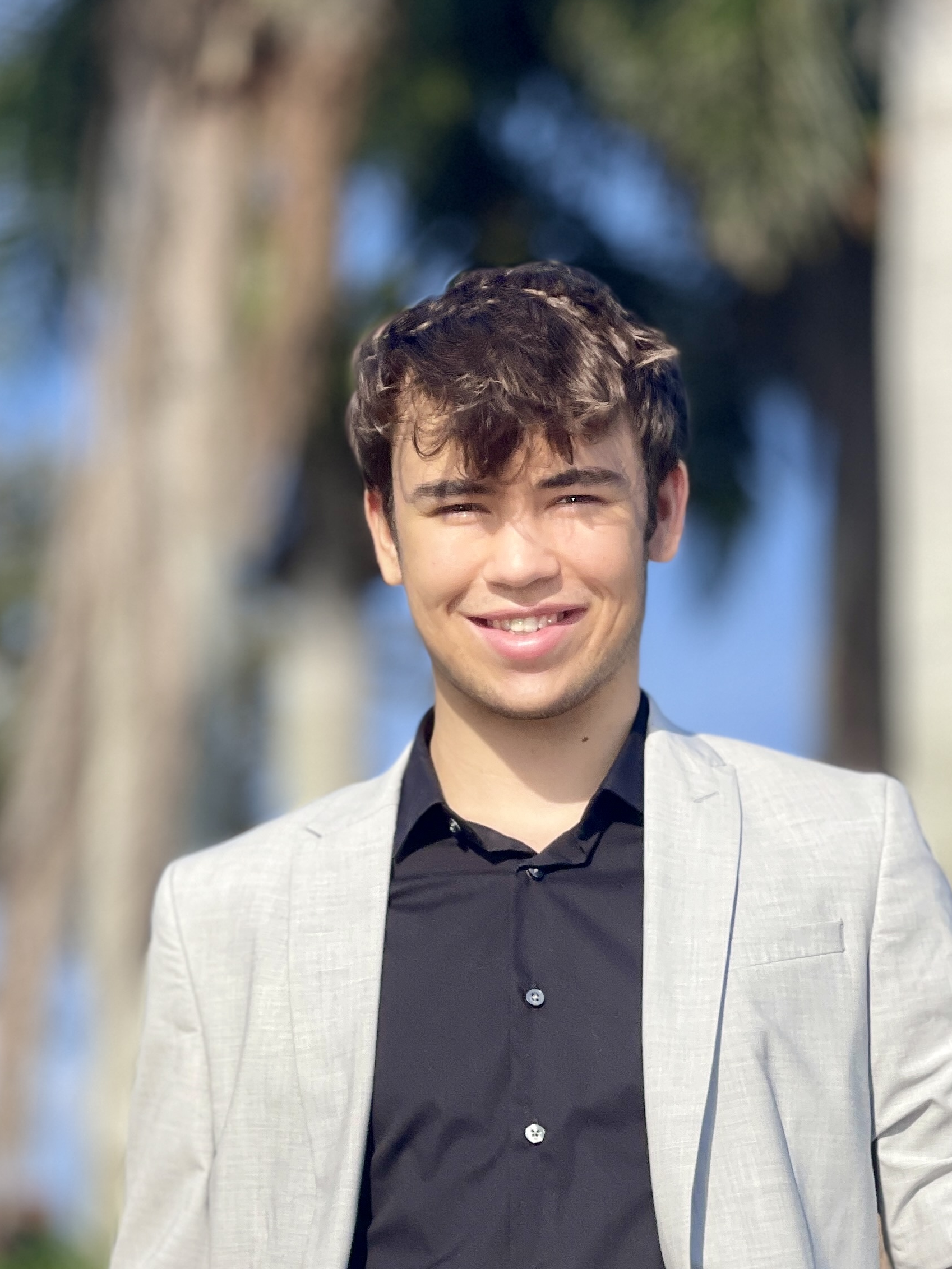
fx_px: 4180
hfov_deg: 13.0
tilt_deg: +14.0
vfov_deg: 17.2
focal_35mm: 114
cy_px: 955
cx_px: 491
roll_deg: -1.7
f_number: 2.2
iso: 32
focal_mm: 7.5
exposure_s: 1/1672
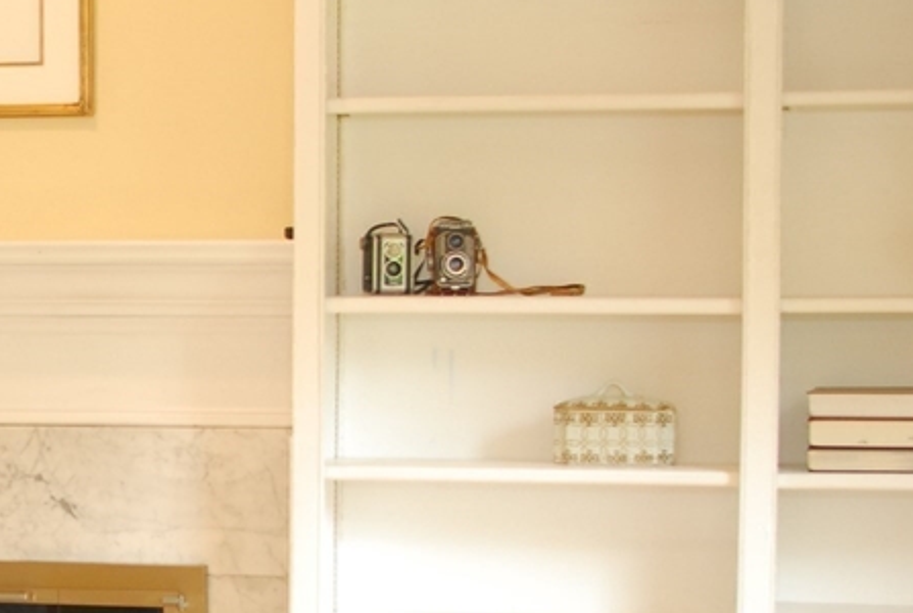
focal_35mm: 120
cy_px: 554
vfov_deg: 11.4
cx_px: -102
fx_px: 3053
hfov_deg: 16.5
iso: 400
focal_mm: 35
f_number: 2.5
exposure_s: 1/100
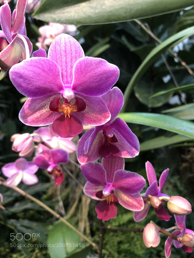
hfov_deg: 49.7
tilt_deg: -14.7
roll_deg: +0.3
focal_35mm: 28
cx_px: 97
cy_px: 129
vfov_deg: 63.4
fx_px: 209
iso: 40
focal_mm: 3.99
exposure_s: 1/20
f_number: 1.8
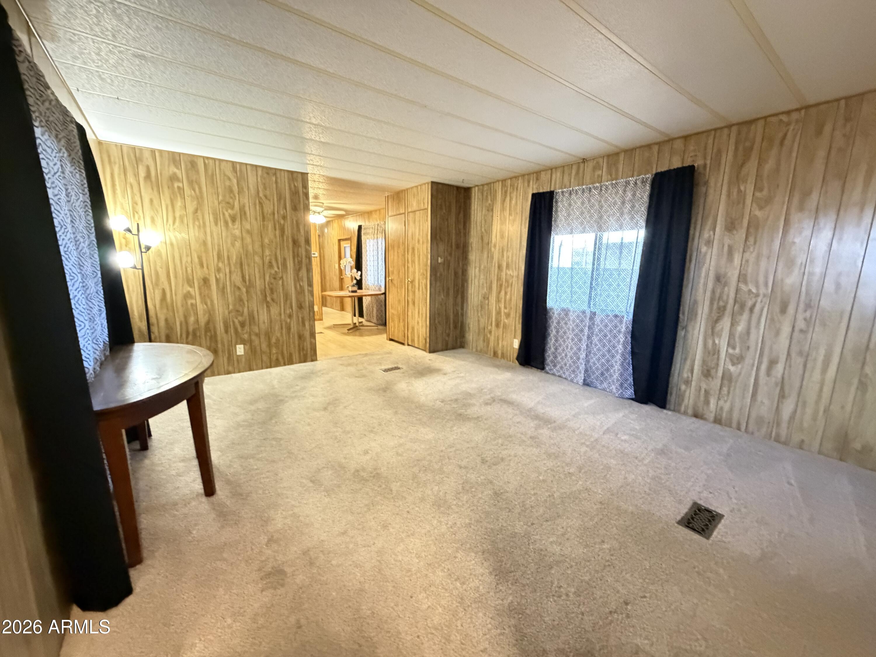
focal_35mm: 14
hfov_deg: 102.1
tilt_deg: -10.2
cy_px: 328
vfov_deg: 85.7
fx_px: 354
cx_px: 438
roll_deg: -0.5
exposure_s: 1/30
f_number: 2.2
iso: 1250
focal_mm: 2.22
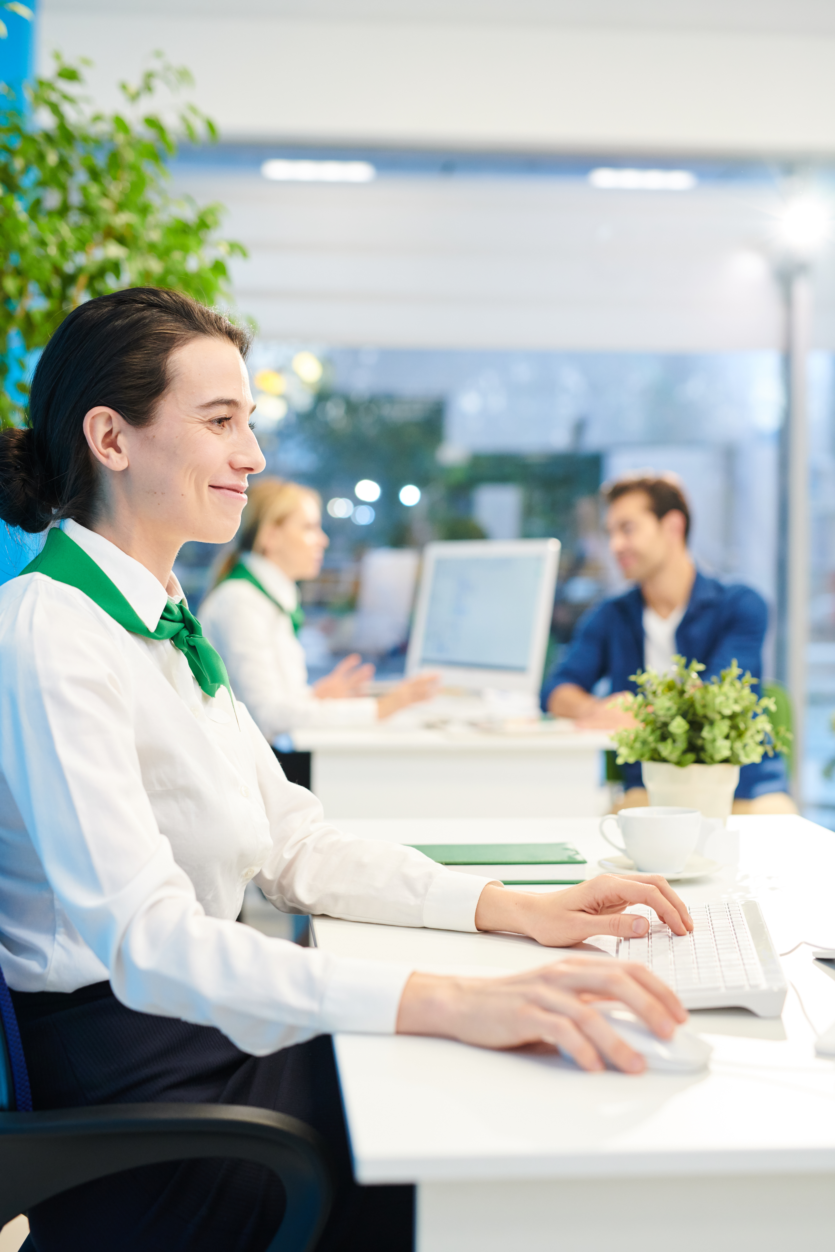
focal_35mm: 50
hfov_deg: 27.0
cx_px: 418
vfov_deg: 39.6
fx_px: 1739
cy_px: 626
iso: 800
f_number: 2.8
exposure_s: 1/160
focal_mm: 50
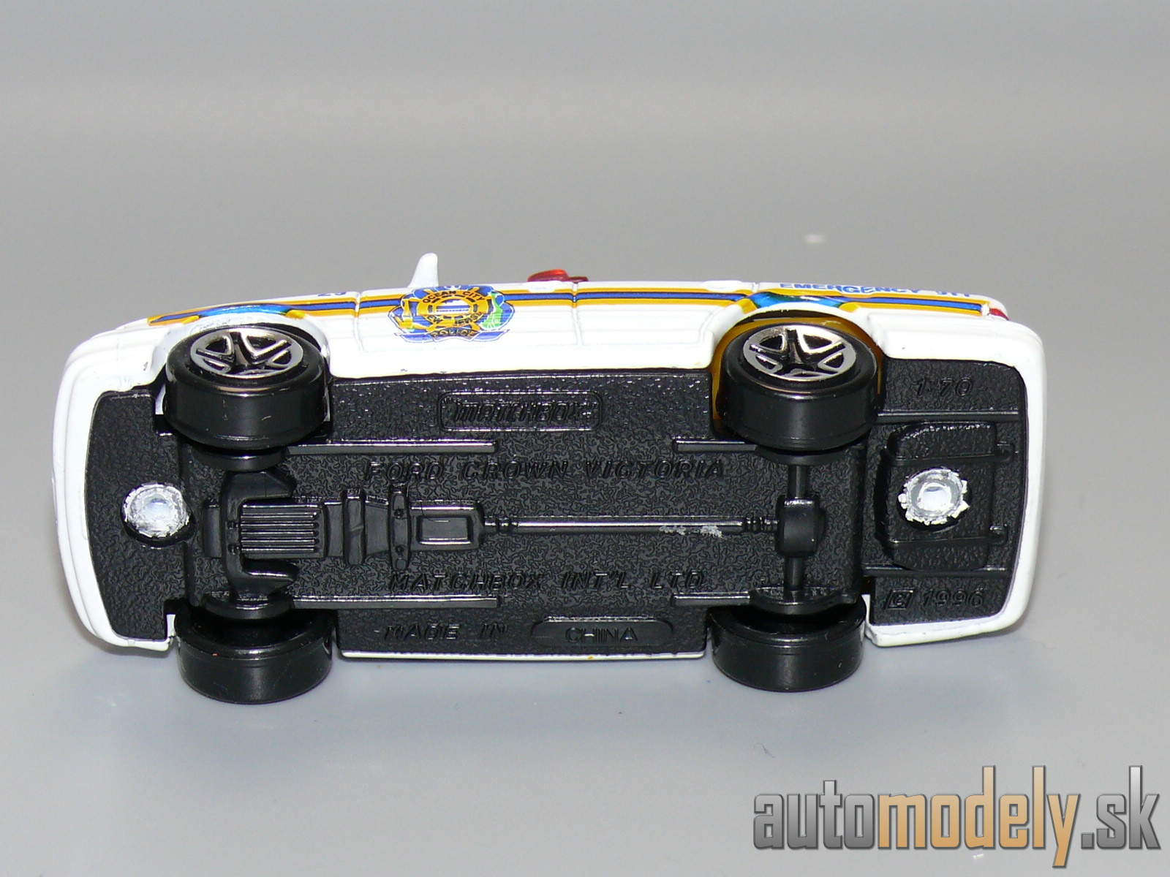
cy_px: 438
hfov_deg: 17.0
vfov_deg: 12.8
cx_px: 585
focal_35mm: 116
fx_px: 3921
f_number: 4
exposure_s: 1/30
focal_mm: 14.3
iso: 100
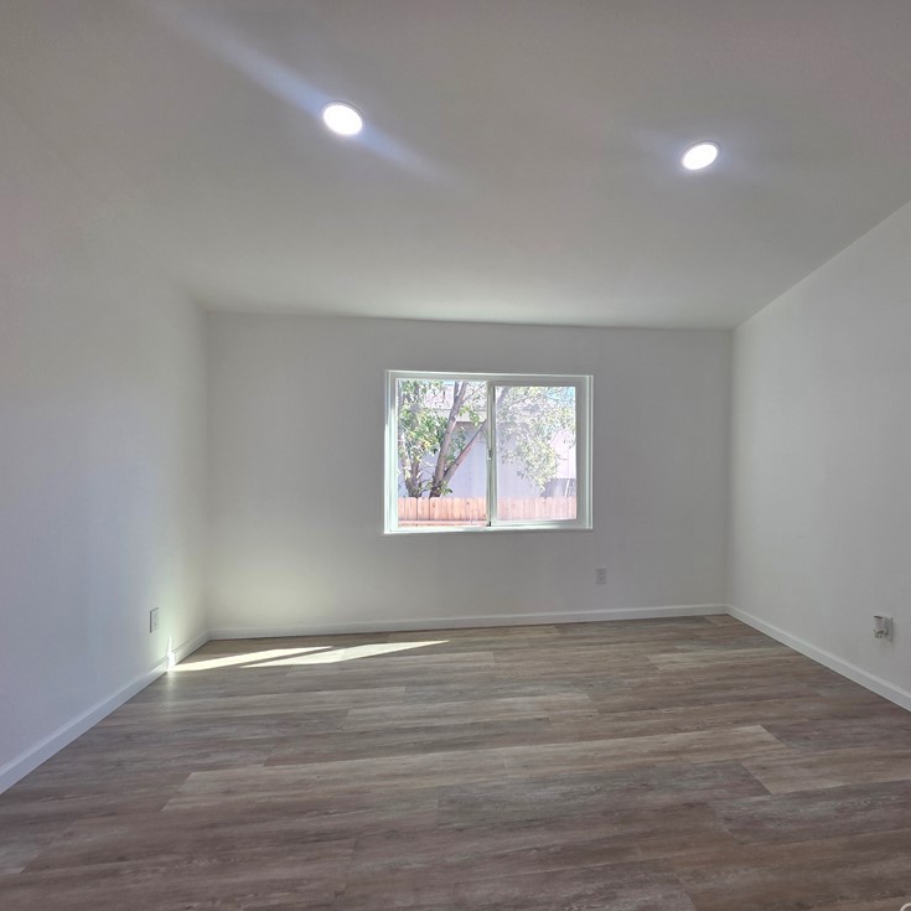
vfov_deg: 87.4
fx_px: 476
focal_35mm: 16
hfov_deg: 87.0
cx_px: 514
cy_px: 456
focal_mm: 2.2
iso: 50
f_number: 1.9
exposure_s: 1/120
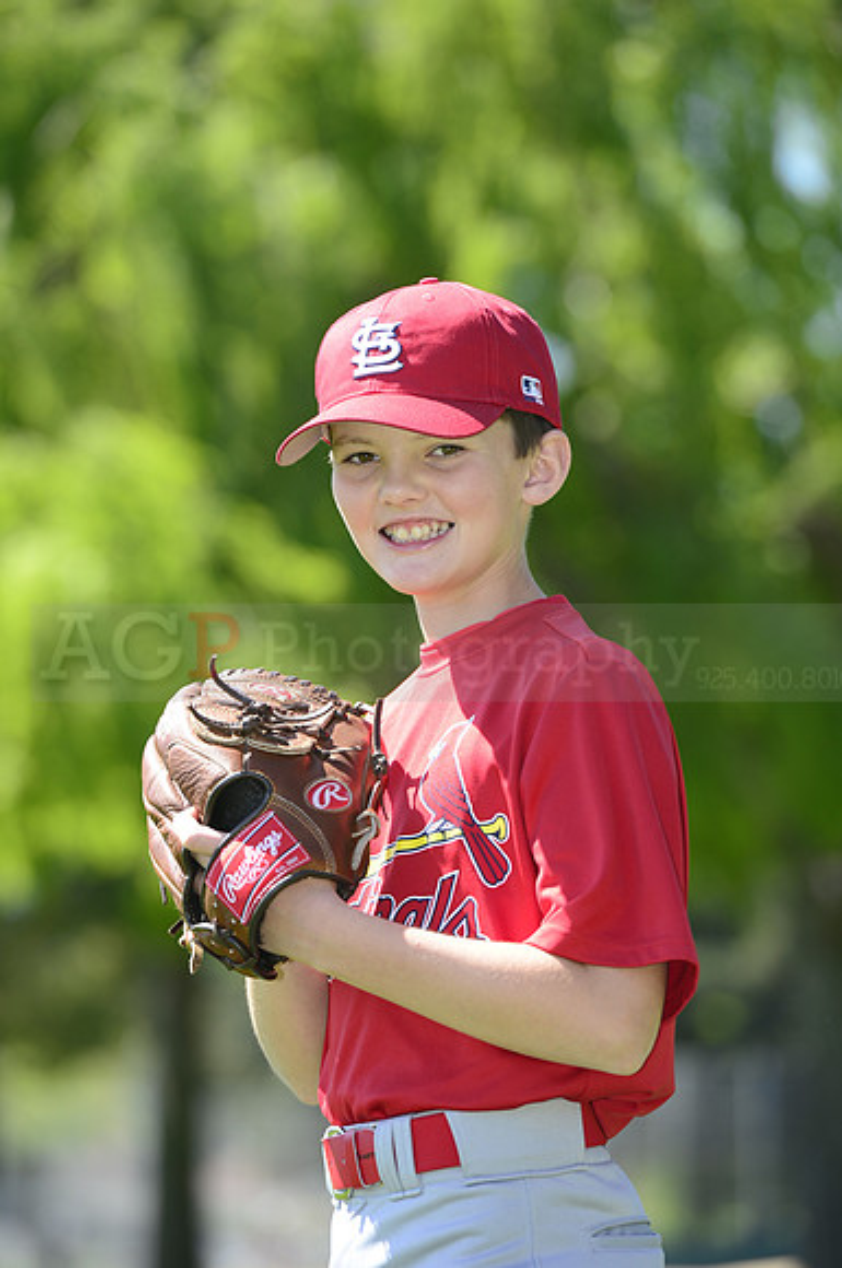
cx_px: 421
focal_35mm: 200
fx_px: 7037
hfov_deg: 6.8
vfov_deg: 10.3
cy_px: 634
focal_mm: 200
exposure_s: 1/400
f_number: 5.6
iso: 200
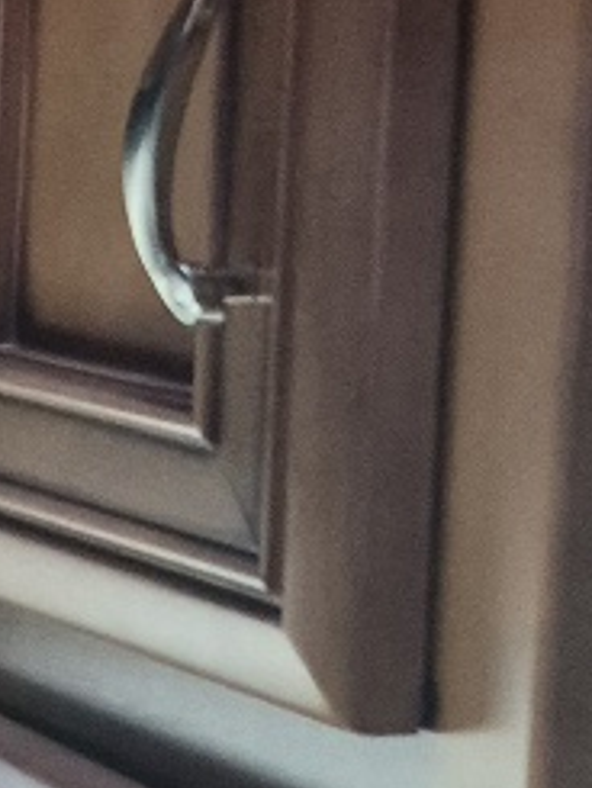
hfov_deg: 8.6
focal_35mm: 150
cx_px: -1055
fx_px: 3417
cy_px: 351
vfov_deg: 13.2
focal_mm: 5.4
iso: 1000
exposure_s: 1/120
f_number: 1.8
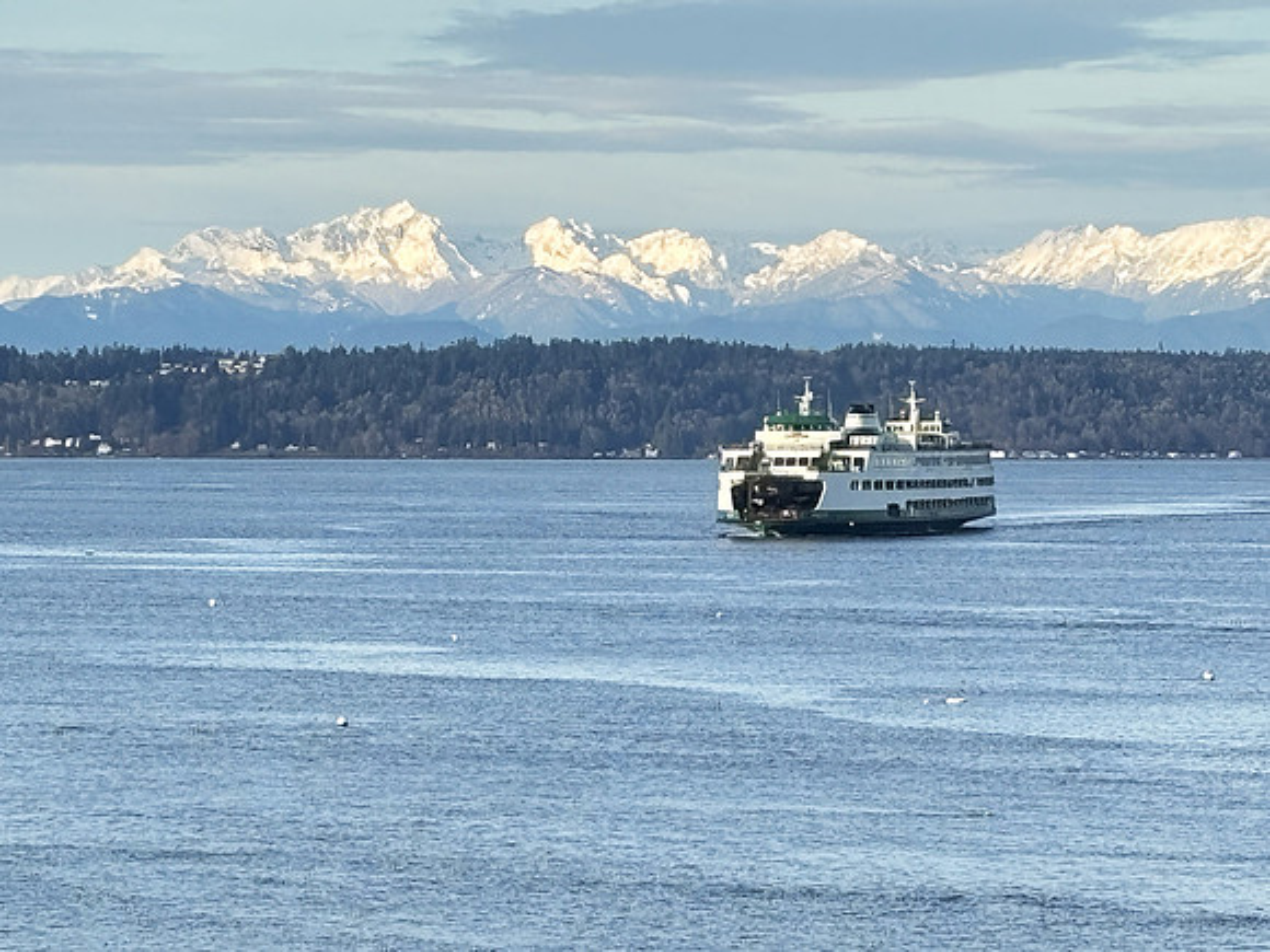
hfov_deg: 11.3
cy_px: 476
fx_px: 6420
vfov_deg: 8.5
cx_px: 635
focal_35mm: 175
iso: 32
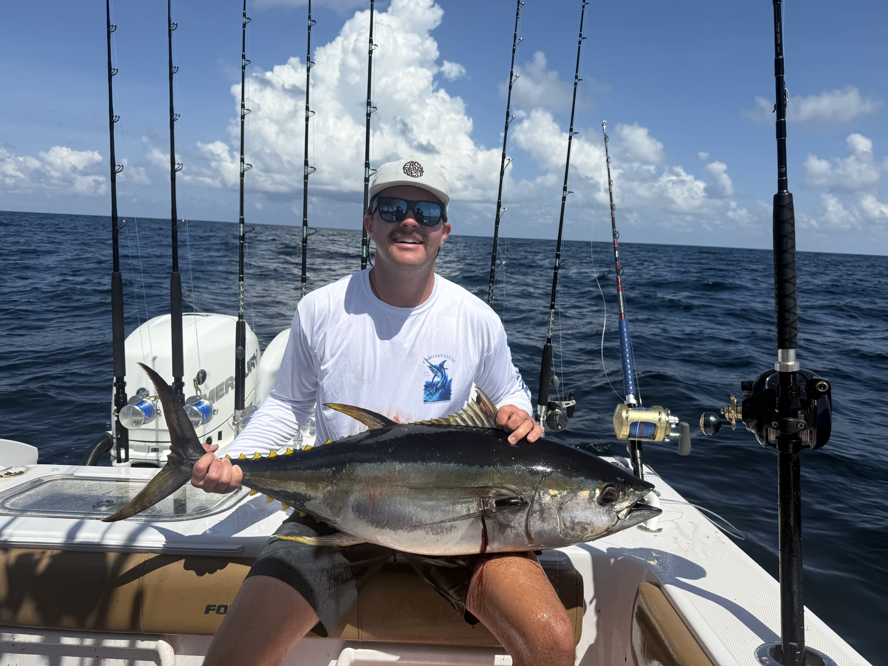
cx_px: 444
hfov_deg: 71.6
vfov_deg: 56.8
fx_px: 616
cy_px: 333
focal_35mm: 24
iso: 80
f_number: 1.78
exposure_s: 1/10309
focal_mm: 6.76
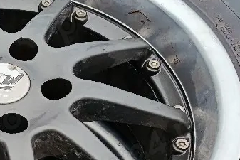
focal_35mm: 74
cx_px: -7
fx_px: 494
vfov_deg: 17.9
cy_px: 171
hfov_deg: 25.8
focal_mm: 5.24
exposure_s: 1/100
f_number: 1.7
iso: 317
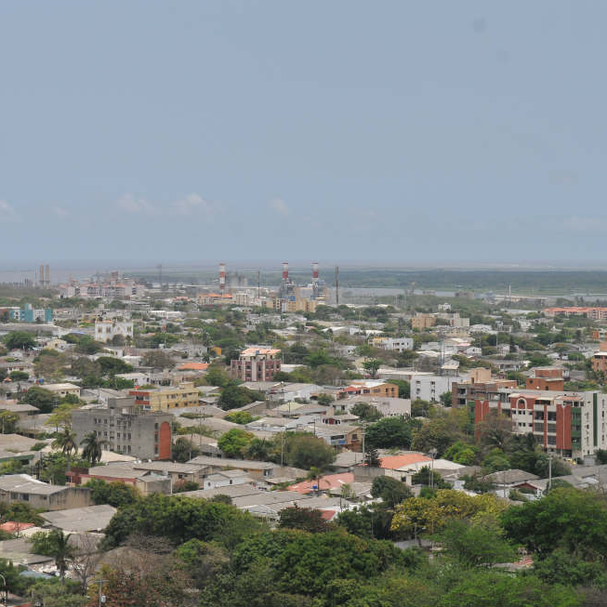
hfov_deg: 16.5
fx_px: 2096
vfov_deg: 16.5
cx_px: 314
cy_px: 304
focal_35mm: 106
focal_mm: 55
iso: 200
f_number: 8
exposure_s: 1/1000
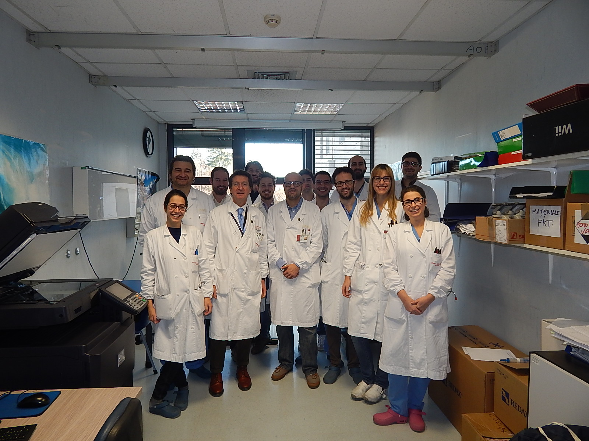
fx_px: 391
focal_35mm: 23
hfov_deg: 73.9
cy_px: 220
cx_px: 294
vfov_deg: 58.9
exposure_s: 1/50
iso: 125
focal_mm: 4
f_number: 3
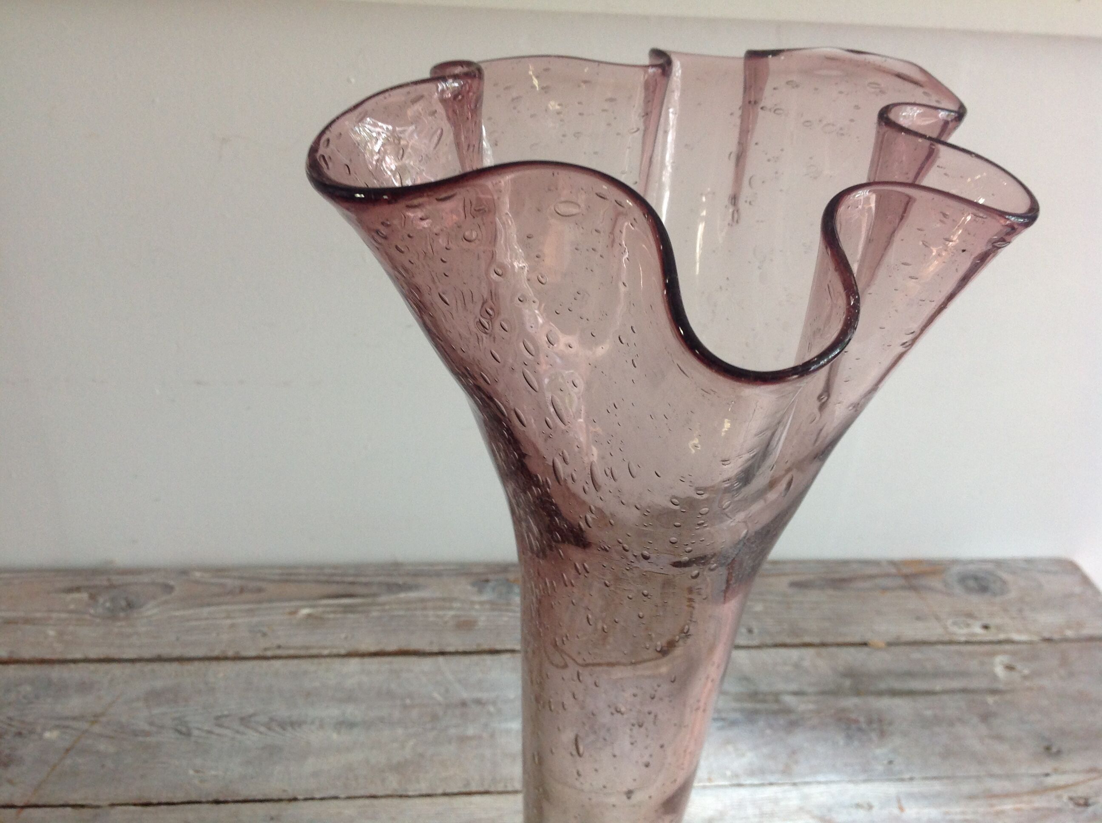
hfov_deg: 52.7
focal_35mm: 35
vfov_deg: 40.6
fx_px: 1113
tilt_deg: -33.1
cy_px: 412
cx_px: 551
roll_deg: -3.6
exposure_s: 1/15
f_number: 2.4
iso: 80
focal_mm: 4.28
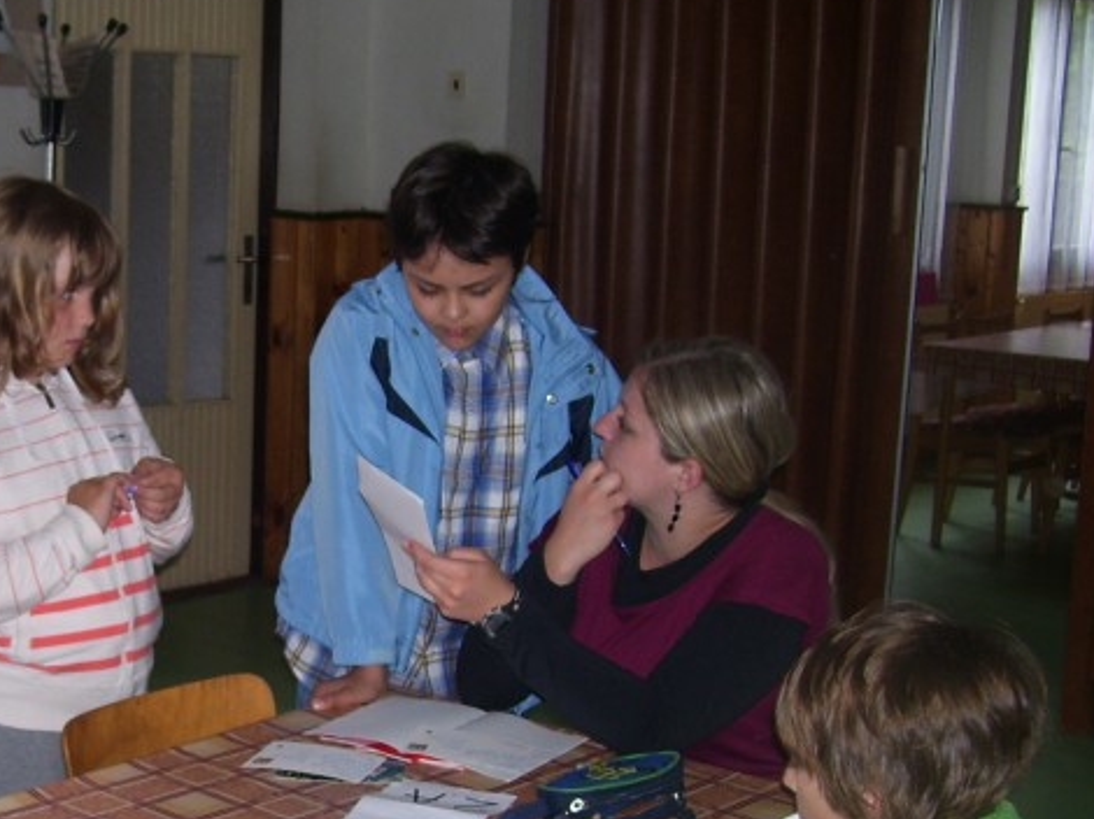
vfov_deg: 23.2
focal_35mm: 63
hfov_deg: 29.8
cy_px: 551
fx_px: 1990
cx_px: 175
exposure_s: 1/60
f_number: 2.7
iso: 80
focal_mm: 6
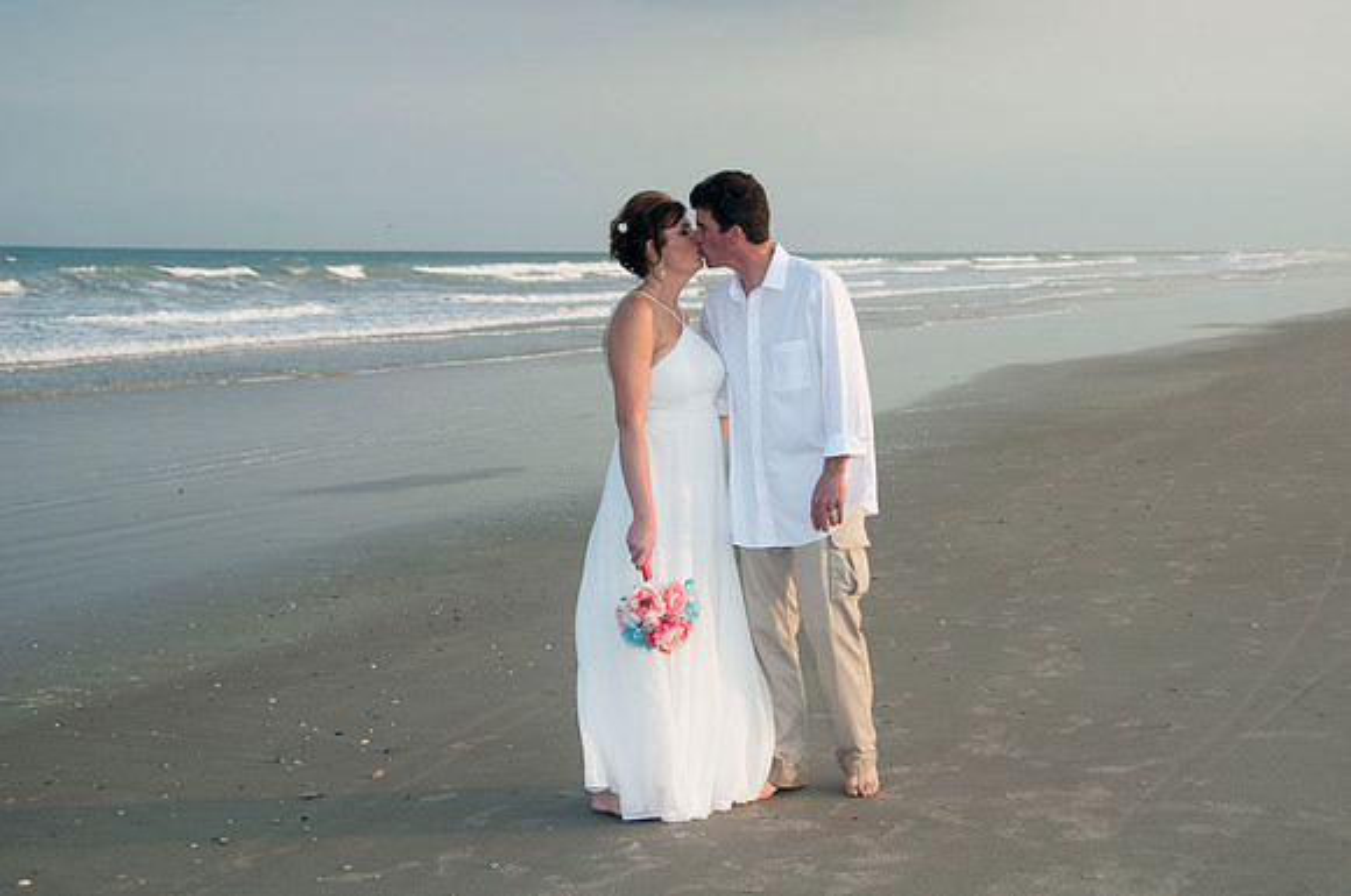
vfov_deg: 25.1
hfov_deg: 37.0
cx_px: 666
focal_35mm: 54
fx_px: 2018
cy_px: 448
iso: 100
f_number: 5.6
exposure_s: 1/250
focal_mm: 35
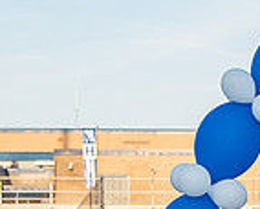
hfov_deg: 7.0
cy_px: 242
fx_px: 2057
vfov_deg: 5.8
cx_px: 525
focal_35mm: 267
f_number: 5.6
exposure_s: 1/125
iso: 100
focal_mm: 52
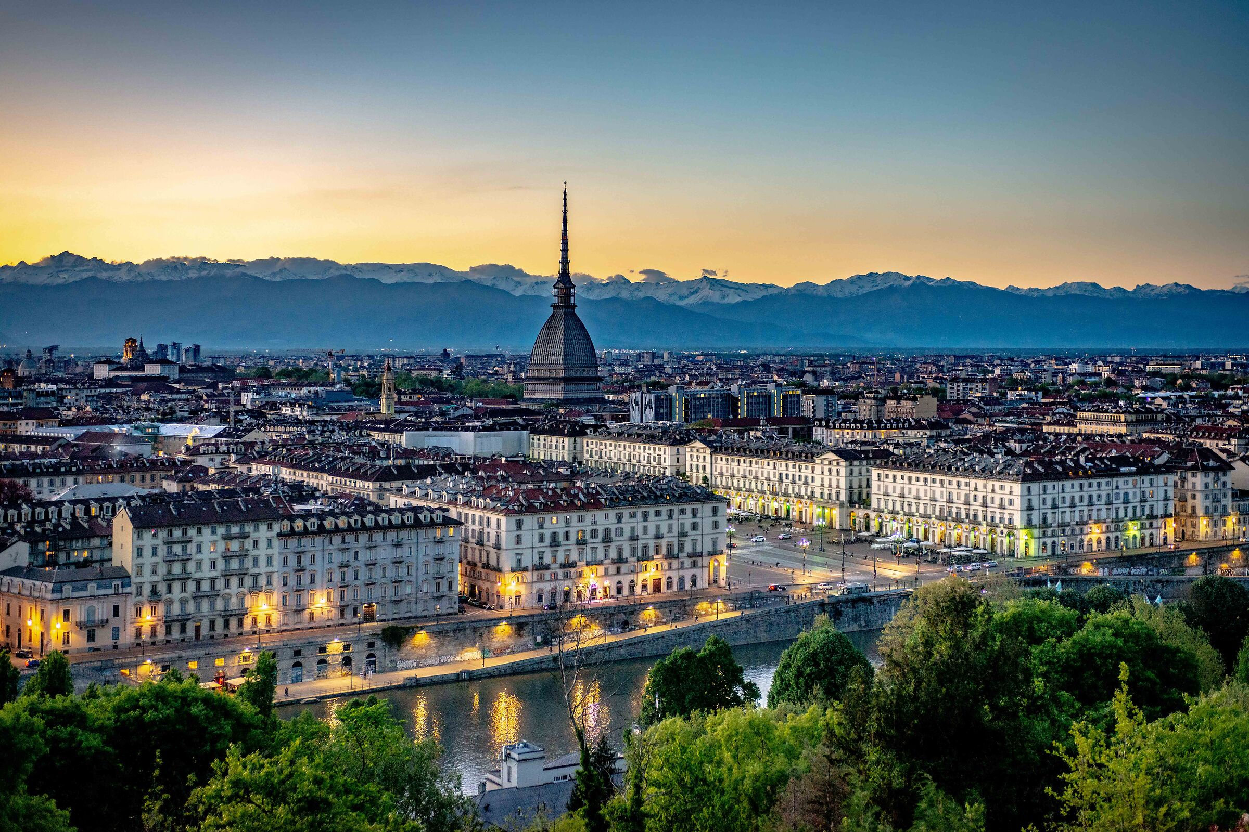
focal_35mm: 38
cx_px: 624
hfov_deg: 50.7
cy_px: 416
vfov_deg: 35.1
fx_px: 1318
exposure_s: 1/80
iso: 1250
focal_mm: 38
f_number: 4
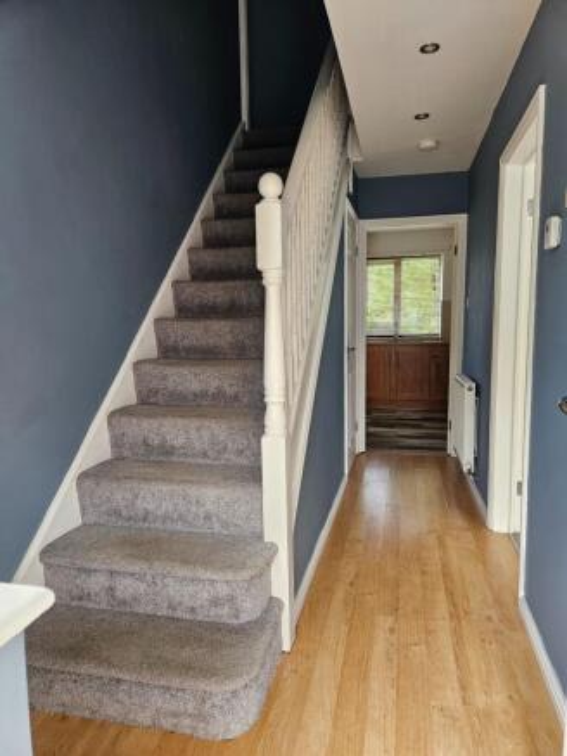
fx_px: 502
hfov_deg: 58.9
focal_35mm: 23
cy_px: 378
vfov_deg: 73.9
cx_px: 284
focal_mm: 5.4
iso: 125
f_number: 1.8
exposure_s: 1/100
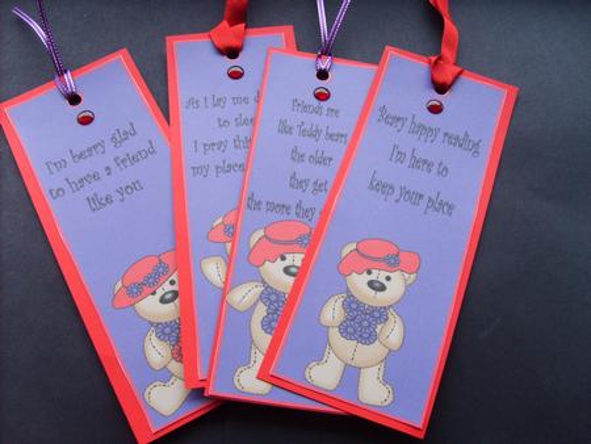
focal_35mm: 35
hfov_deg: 52.6
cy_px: 222
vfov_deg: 40.7
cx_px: 296
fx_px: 598
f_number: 2.8
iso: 86
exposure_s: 1/30
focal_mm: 5.8
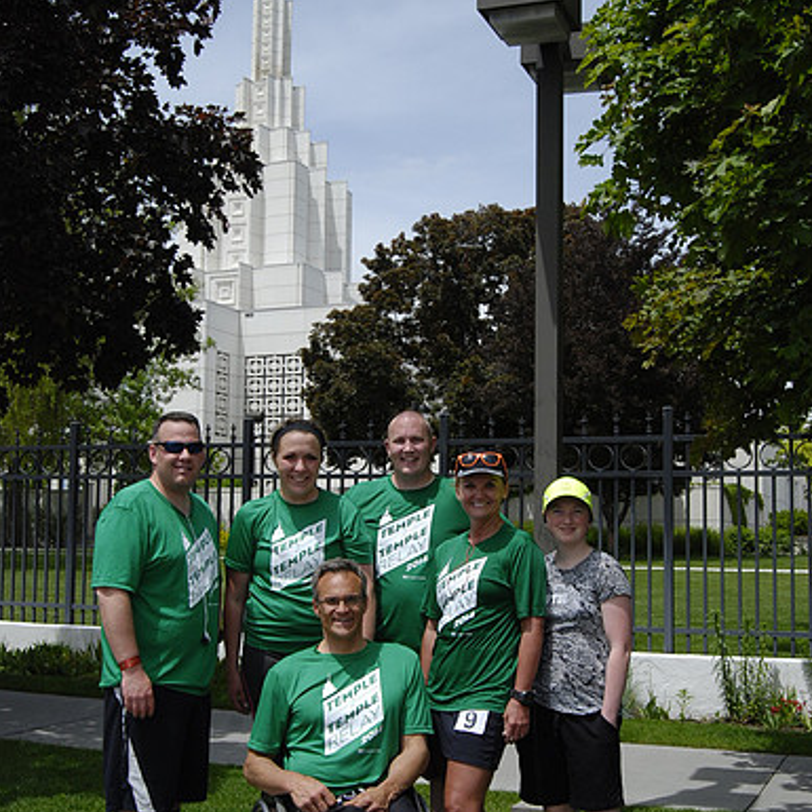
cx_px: 407
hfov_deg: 34.0
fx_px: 1327
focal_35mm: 50
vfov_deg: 34.0
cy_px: 441
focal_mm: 26
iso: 400
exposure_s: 1/800
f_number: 10
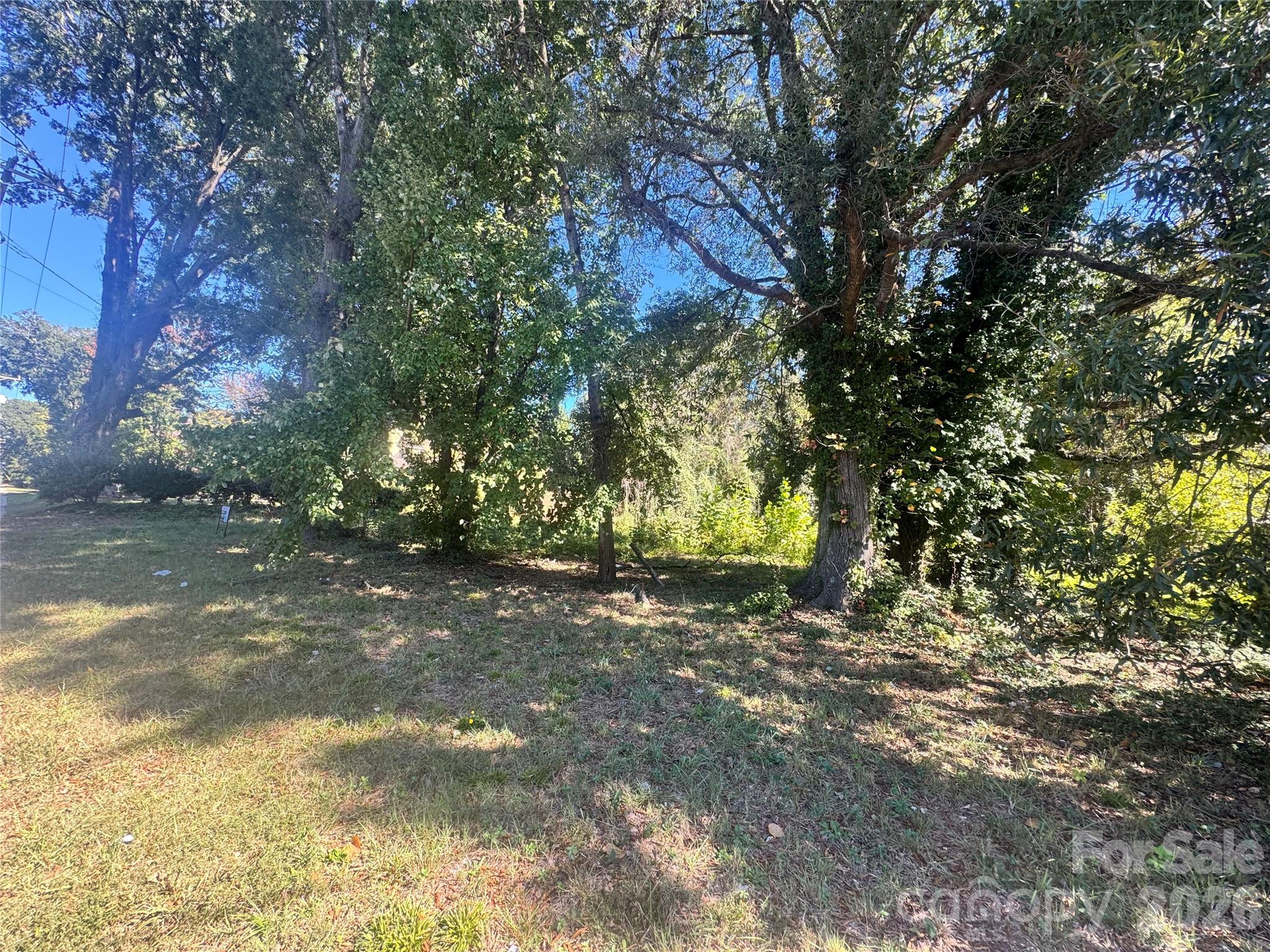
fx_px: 514
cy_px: 476
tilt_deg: +3.4
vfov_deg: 85.7
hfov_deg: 102.1
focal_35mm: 14
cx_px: 635
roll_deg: -3.4
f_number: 2.2
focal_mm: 2.22
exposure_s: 1/121
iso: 40
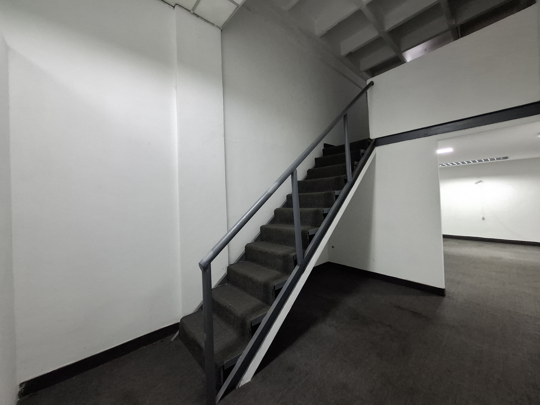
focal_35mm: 13
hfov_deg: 106.2
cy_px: 202
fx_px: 203
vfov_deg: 89.9
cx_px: 270
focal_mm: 1.74
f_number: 2.2
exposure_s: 1/24
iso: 250
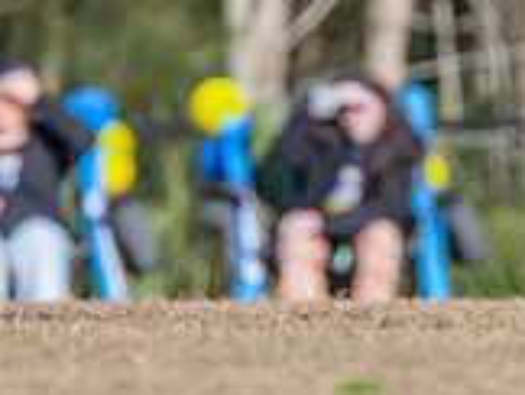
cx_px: 841
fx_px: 35269
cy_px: -258
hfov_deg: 0.9
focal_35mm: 2322
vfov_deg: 0.6
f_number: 7.1
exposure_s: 1/2000
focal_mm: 420
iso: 800
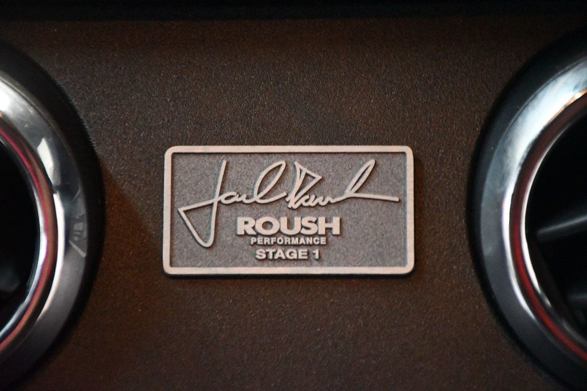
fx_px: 3423
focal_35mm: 210
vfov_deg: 6.5
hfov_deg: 9.8
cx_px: 294
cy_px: 196
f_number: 5.6
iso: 12800
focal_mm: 140
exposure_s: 1/80
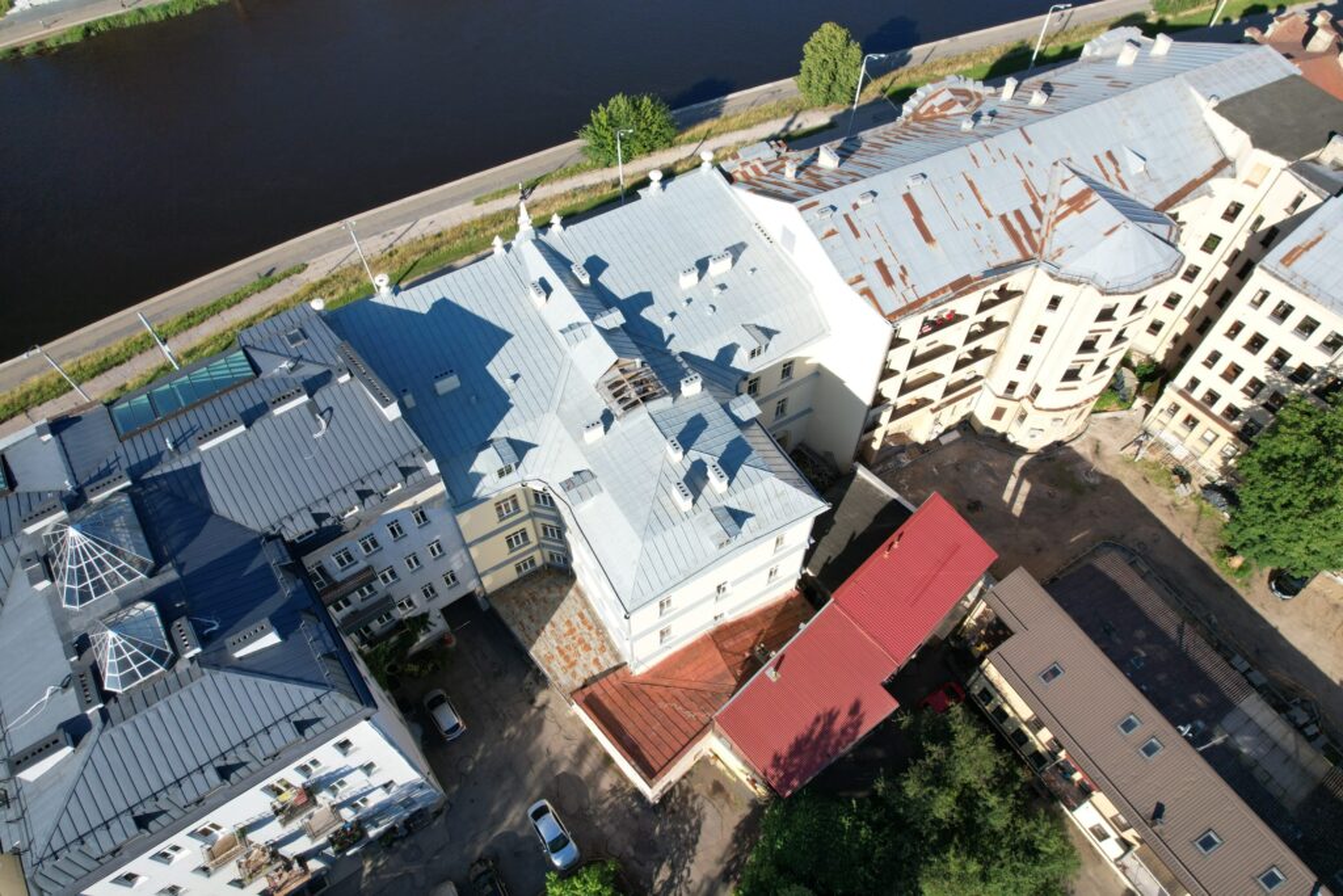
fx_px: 821
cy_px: 448
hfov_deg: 78.6
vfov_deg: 57.2
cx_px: 672
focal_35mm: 22
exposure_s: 1/1250
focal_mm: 8.38
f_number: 2.8
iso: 100
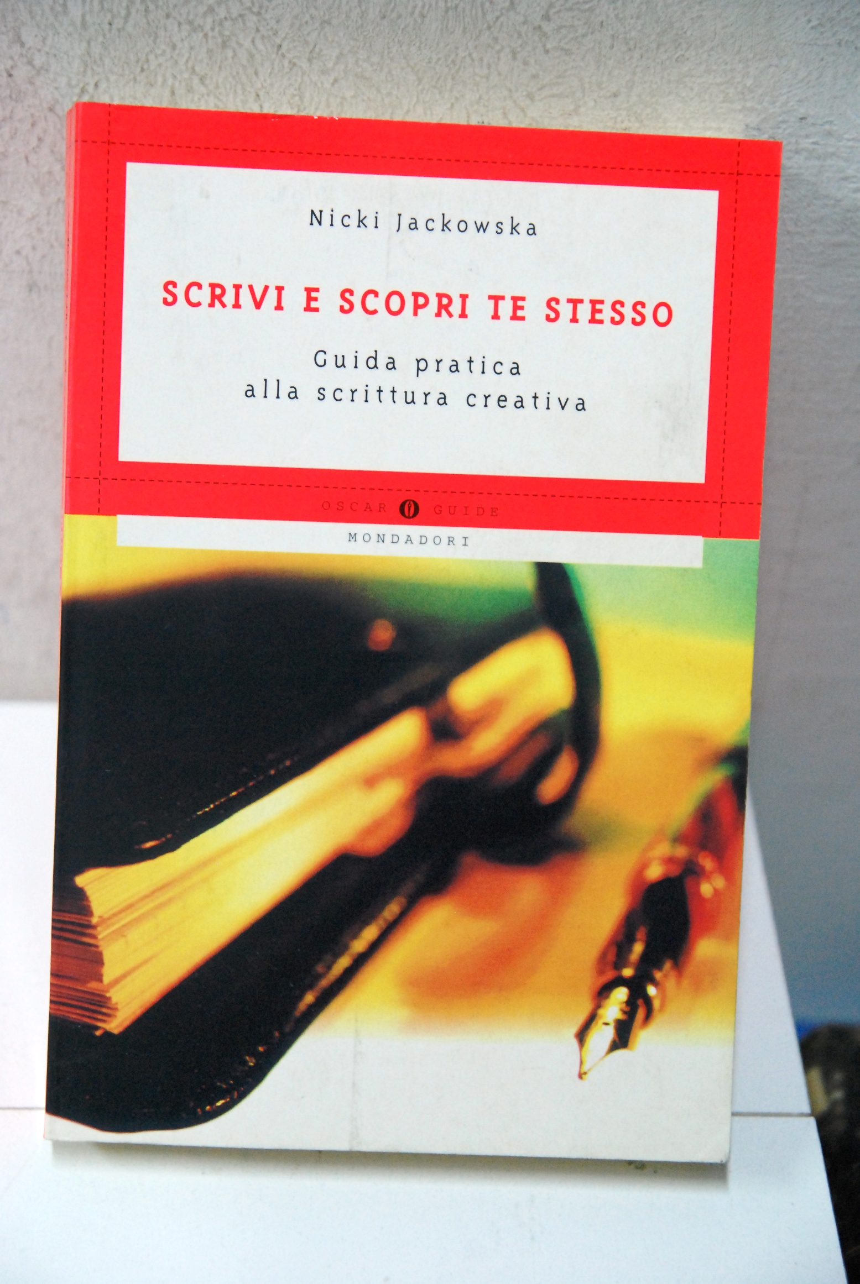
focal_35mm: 75
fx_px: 2680
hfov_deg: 18.2
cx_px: 430
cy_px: 642
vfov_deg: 27.0
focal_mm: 50
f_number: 4.5
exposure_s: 1/60
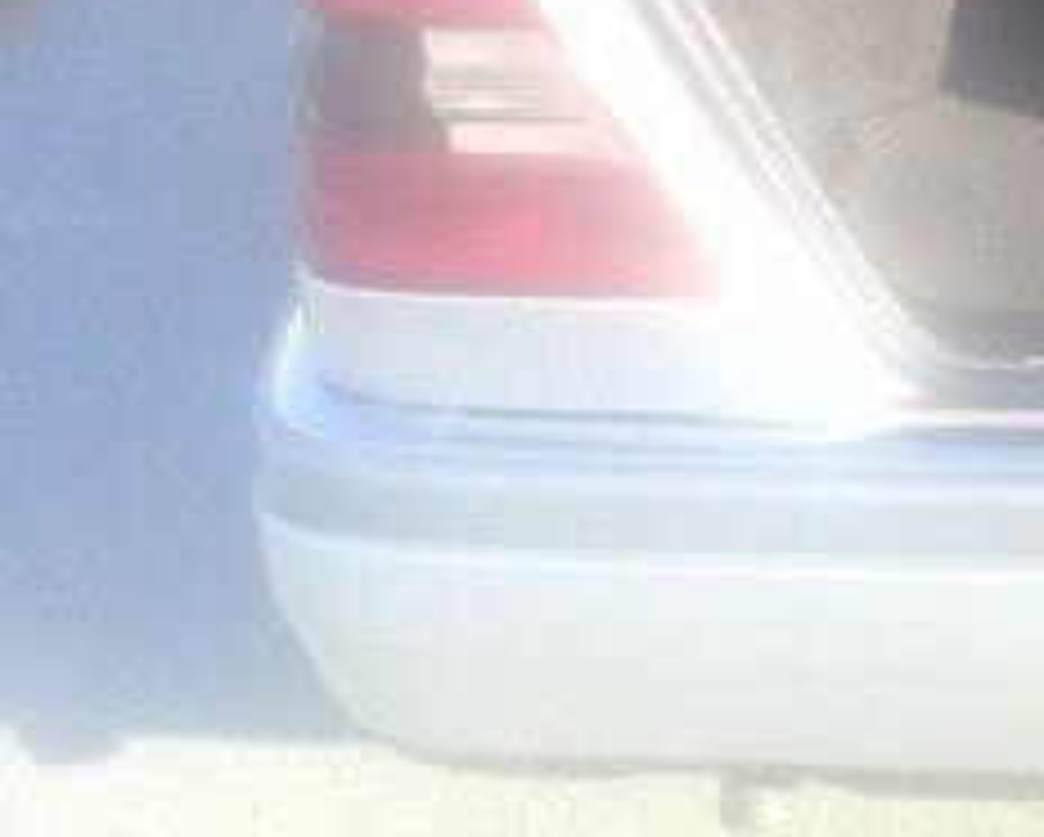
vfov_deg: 16.9
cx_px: 1413
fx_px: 2659
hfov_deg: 20.1
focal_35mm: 86
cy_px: -245
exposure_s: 1/200
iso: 50
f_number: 2.2
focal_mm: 3.3
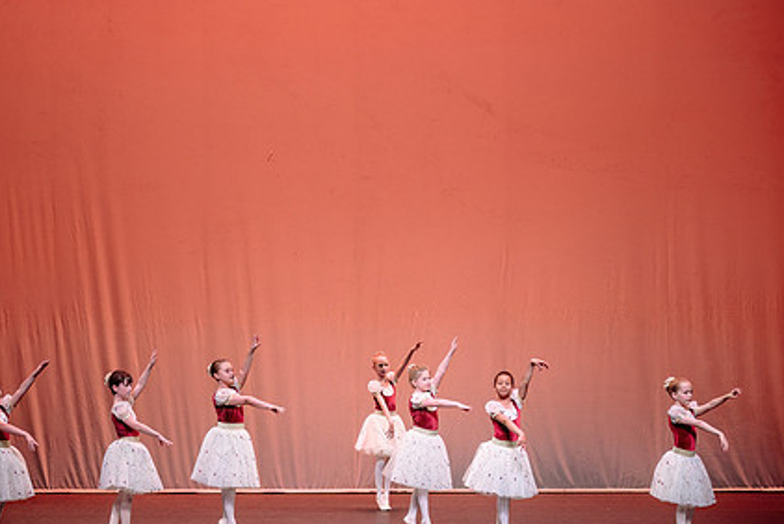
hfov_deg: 19.4
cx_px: 370
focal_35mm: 105
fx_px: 2288
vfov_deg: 13.1
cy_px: 330
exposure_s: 1/400
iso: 1250
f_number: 2.8
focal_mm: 70
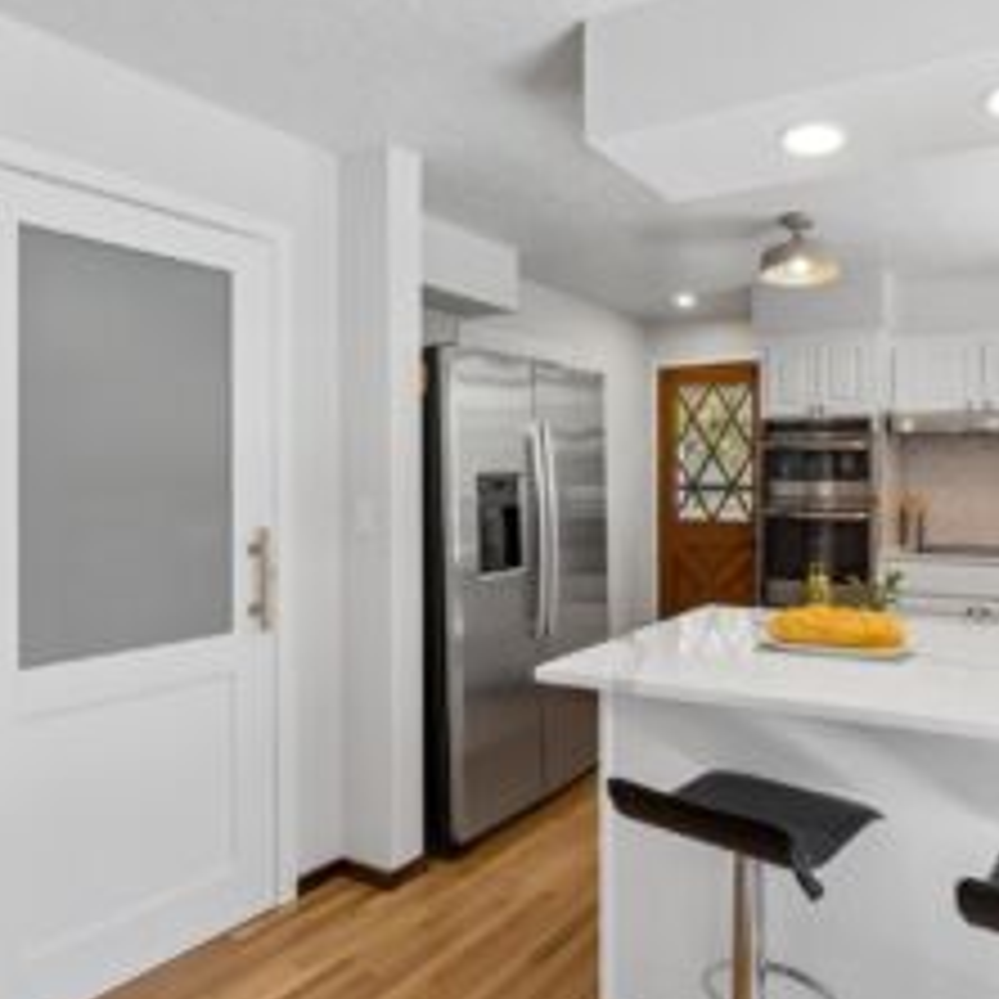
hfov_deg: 63.3
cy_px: 479
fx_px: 751
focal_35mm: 23
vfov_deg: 67.2
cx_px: 752
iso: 250
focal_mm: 10
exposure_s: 1/15
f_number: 9
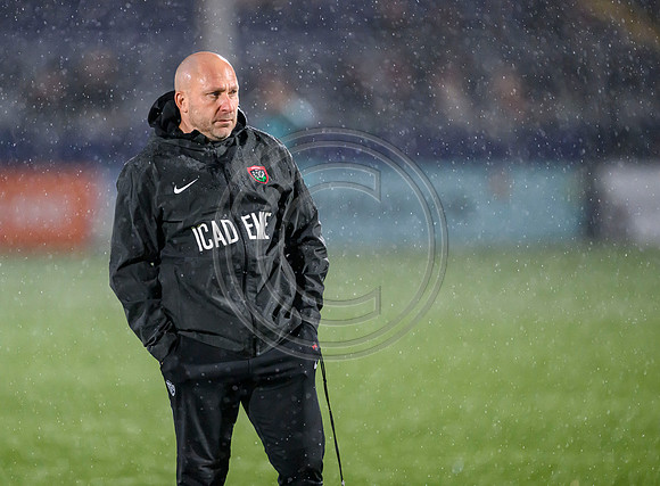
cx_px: 241
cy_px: 244
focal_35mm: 491
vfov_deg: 3.0
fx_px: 9303
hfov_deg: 4.1
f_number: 2.8
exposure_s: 1/1600
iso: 8000
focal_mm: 400
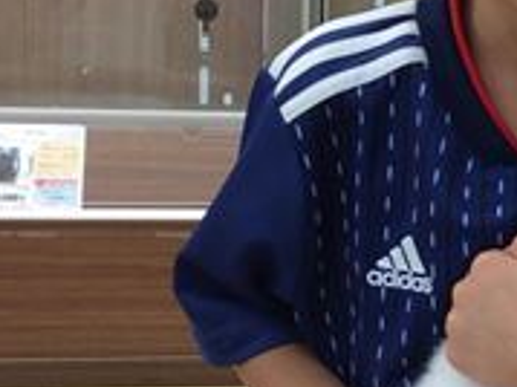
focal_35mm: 107
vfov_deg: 13.8
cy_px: 173
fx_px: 1597
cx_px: 468
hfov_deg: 18.1
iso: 40
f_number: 2.4
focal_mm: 3.3
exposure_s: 1/24
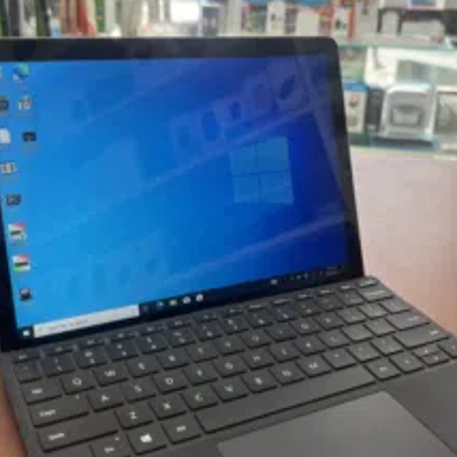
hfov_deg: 39.2
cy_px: 203
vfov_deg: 39.1
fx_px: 642
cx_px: 220
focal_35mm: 43
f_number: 1.6
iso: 40
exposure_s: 1/158
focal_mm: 5.1
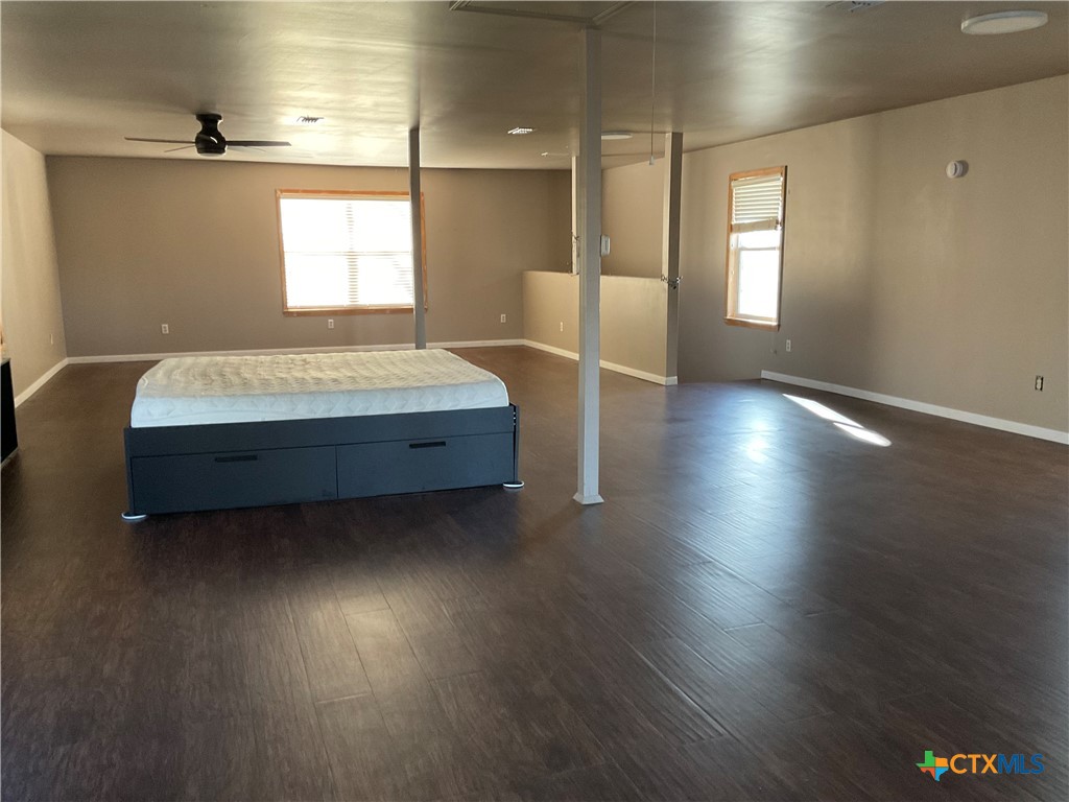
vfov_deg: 48.2
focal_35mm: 29
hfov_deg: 61.7
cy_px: 401
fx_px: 896
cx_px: 534
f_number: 1.8
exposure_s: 1/60
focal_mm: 3
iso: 200
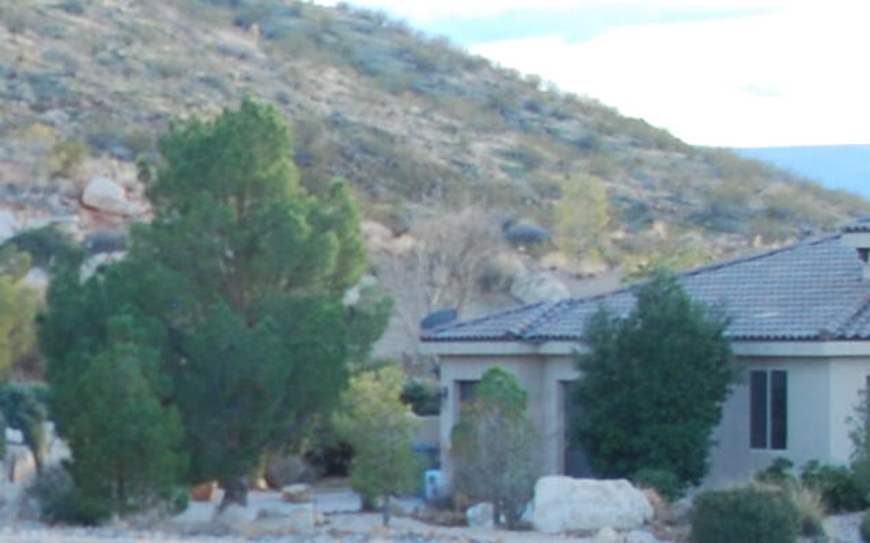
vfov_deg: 5.1
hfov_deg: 8.0
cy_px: 832
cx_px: -620
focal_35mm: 253
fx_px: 6007
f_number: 4.5
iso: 200
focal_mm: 35
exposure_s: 1/80
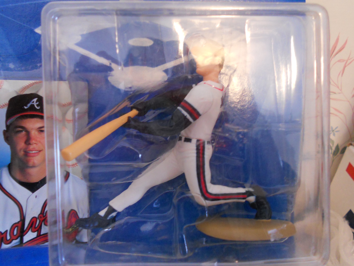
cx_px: 177
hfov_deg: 56.8
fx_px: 327
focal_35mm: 32
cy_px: 133
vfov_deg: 44.2
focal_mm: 5.8
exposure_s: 1/10
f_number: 3.5
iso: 400
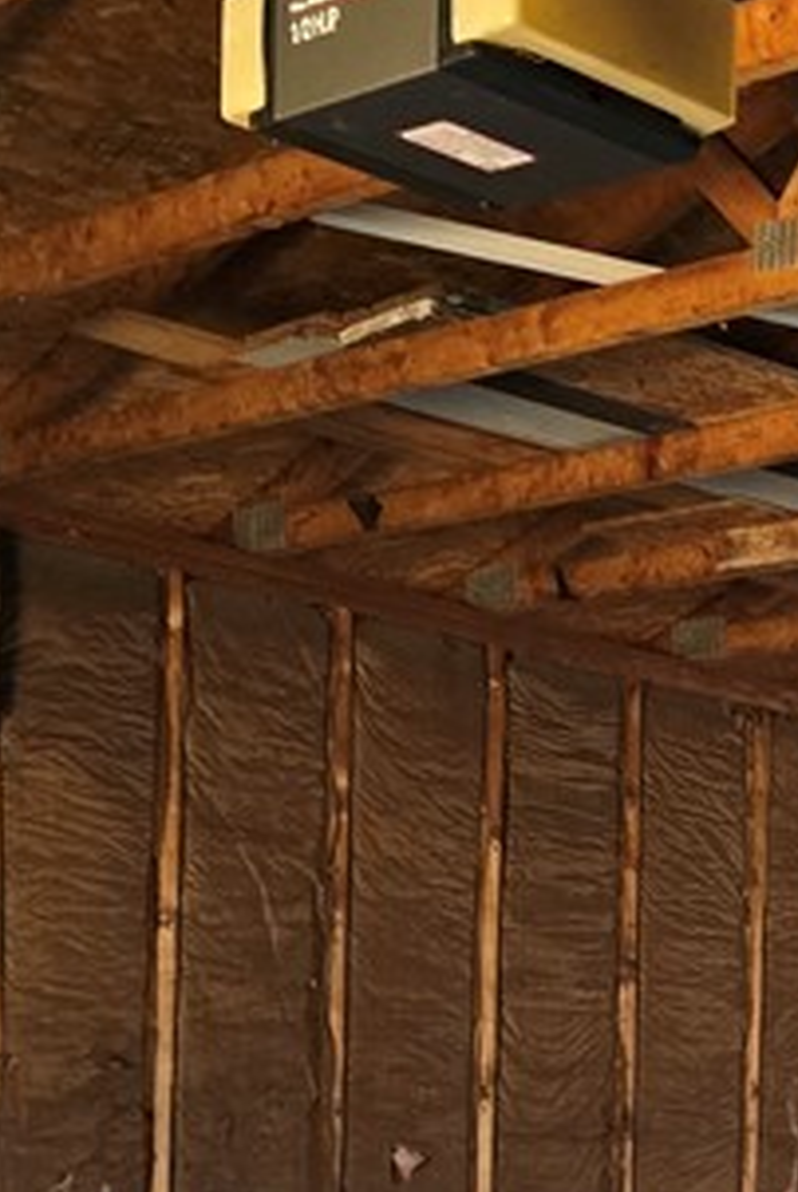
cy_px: 1306
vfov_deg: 23.5
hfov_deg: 14.3
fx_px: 2687
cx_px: 1549
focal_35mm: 81
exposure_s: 1/60
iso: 1000
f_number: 1.7
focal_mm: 6.3
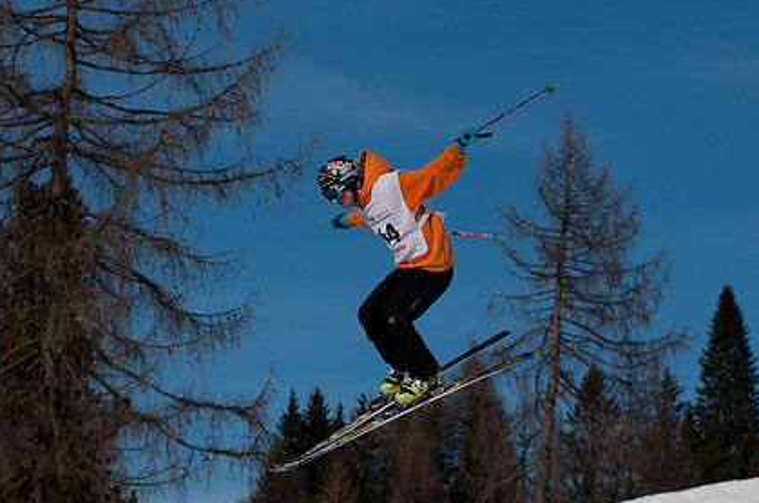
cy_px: 249
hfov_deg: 12.4
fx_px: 3494
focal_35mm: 166
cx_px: 375
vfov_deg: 8.2
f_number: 4.5
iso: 200
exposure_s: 1/2000
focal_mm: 80
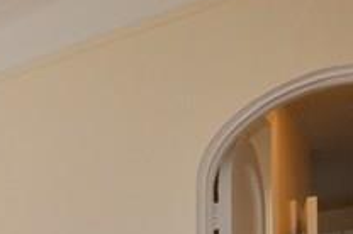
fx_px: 724
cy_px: 414
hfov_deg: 20.3
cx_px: -266
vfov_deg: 15.8
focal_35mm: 74
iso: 360
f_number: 5.6
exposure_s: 1/125
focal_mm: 10
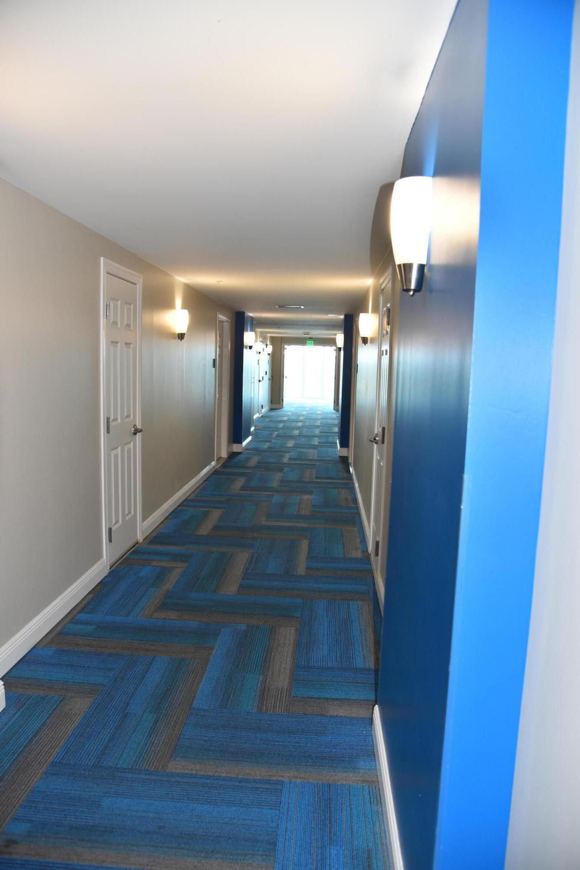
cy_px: 435
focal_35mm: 24
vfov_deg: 73.7
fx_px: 580
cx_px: 290
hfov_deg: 53.1
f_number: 5
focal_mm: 24
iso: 800
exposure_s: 1/100
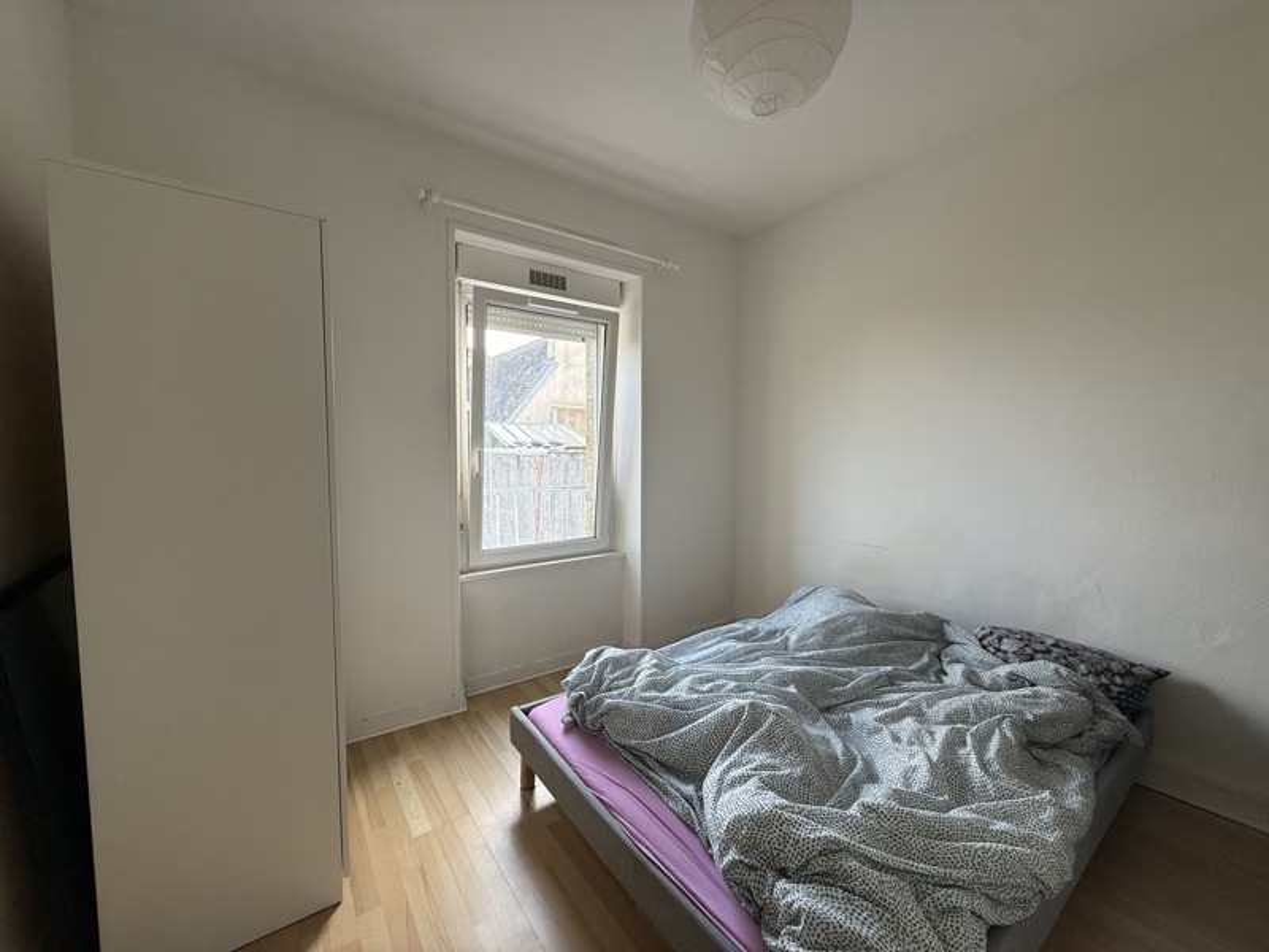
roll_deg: -0.2
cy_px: 476
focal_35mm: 14
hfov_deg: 102.1
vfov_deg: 85.7
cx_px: 634
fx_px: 513
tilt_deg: -3.0
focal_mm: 2.22
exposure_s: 1/99
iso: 80
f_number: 2.2
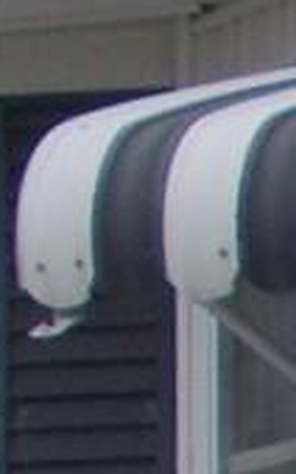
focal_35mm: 260
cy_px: 1040
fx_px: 3362
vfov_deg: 7.6
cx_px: 1368
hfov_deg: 4.5
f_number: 8
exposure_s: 1/160
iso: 80
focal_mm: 4.6
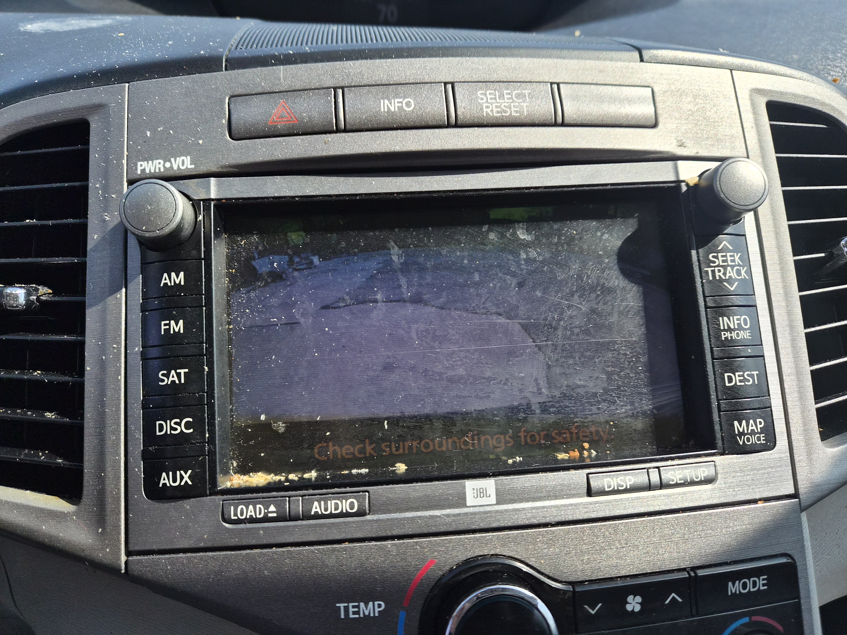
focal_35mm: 23
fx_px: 563
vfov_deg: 58.9
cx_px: 424
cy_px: 318
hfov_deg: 73.9
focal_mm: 5.4
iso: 80
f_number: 1.8
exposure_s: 1/3440
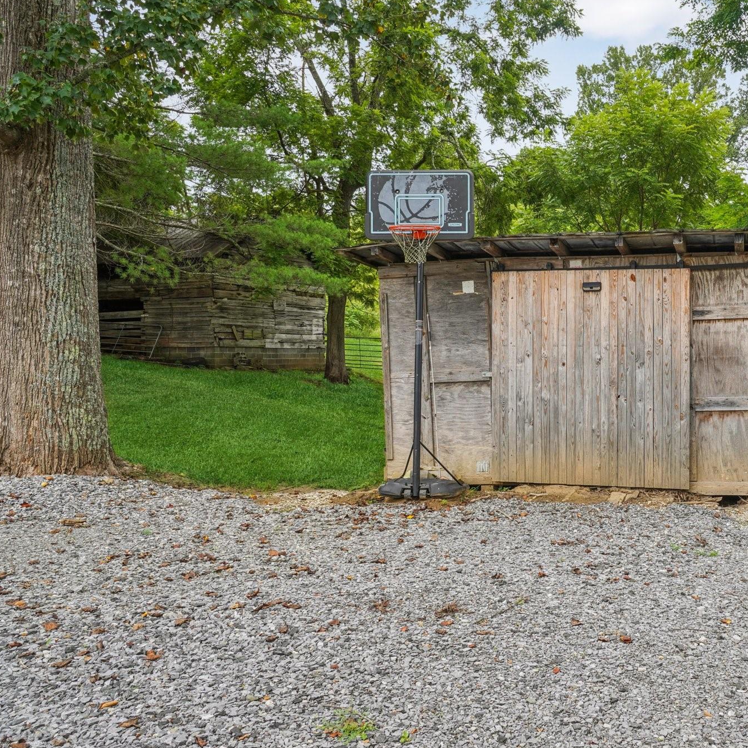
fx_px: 856
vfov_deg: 47.2
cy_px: 374
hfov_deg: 45.8
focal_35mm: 35
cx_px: 547
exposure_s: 1/50
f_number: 8
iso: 100
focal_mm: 18
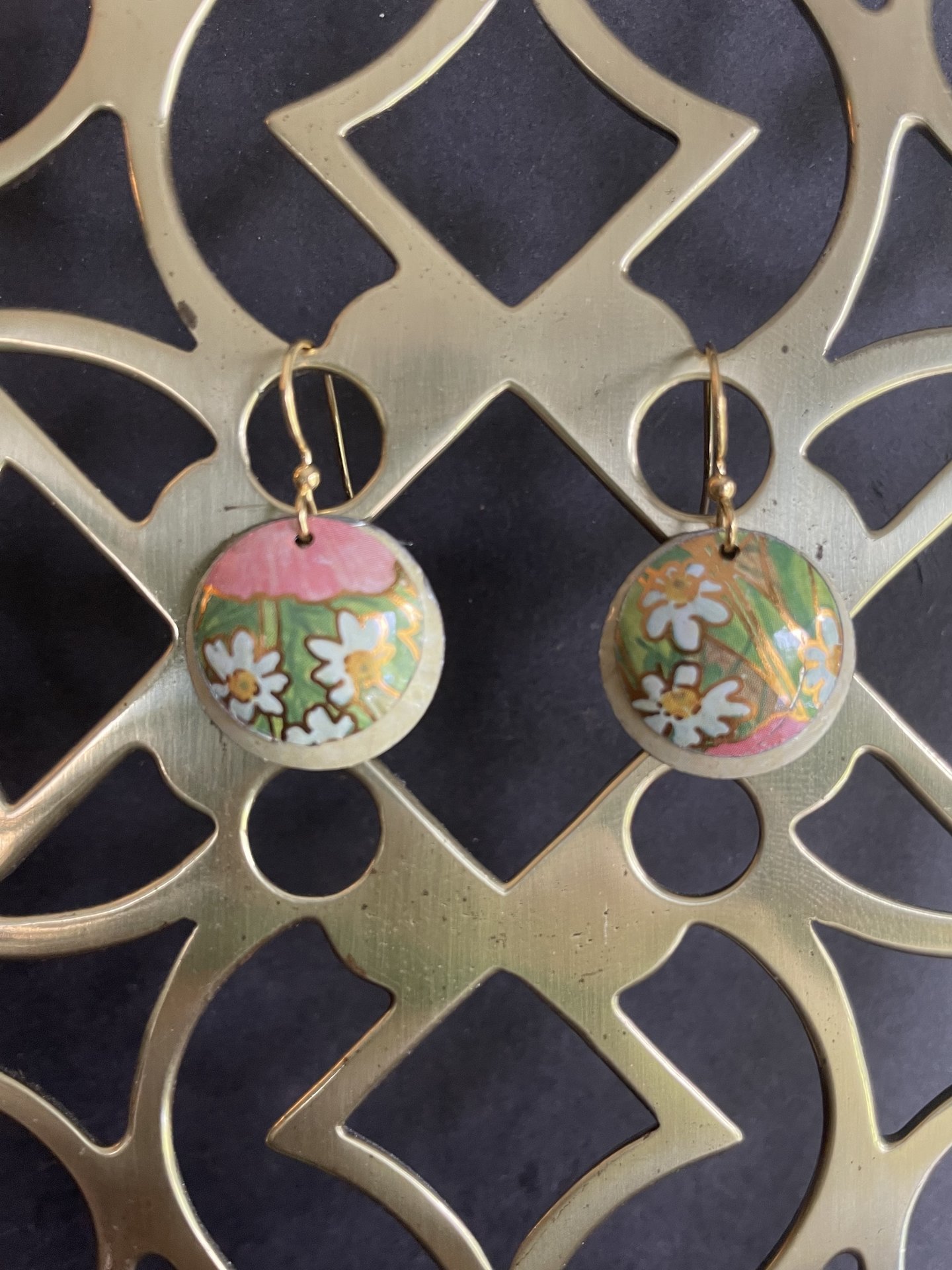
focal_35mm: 26
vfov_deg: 67.3
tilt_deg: -11.2
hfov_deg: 53.1
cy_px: 635
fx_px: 953
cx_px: 476
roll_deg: -1.2
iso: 160
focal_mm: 4.2
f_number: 1.6
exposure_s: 1/60
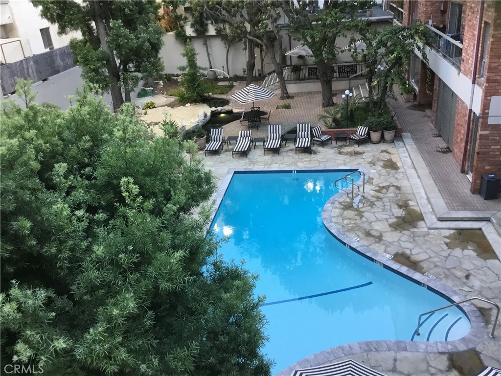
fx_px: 449
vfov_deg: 45.4
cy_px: 188
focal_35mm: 31
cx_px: 250
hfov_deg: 58.4
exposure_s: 1/30
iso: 32
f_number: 2.4
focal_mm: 3.3
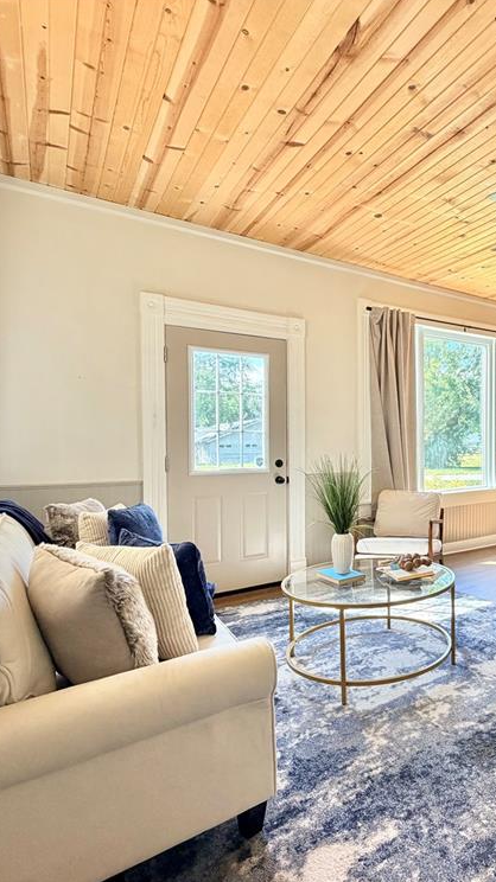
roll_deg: +1.1
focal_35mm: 21
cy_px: 448
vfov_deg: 83.9
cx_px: 428
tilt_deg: -1.0
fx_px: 491
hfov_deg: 48.9
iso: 200
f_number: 2.2
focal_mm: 2.22
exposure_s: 1/121
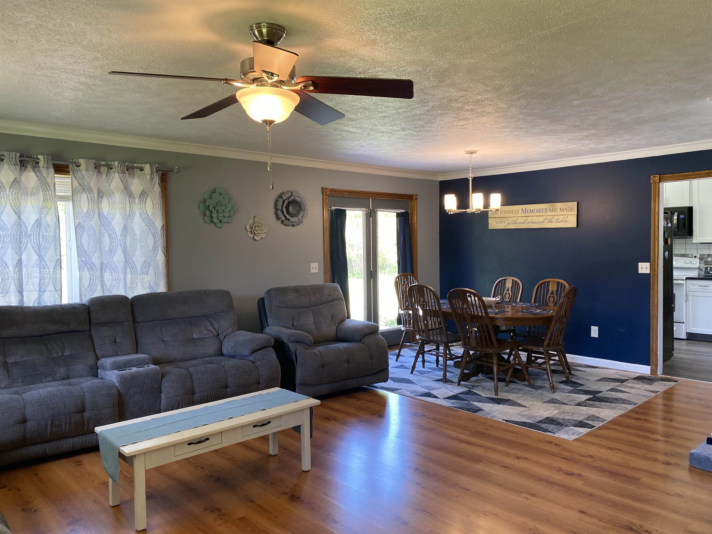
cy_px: 267
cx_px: 356
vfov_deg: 53.1
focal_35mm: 26
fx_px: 535
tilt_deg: -1.5
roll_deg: +1.1
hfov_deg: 67.3
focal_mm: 4.25
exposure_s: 1/60
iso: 100
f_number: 1.8
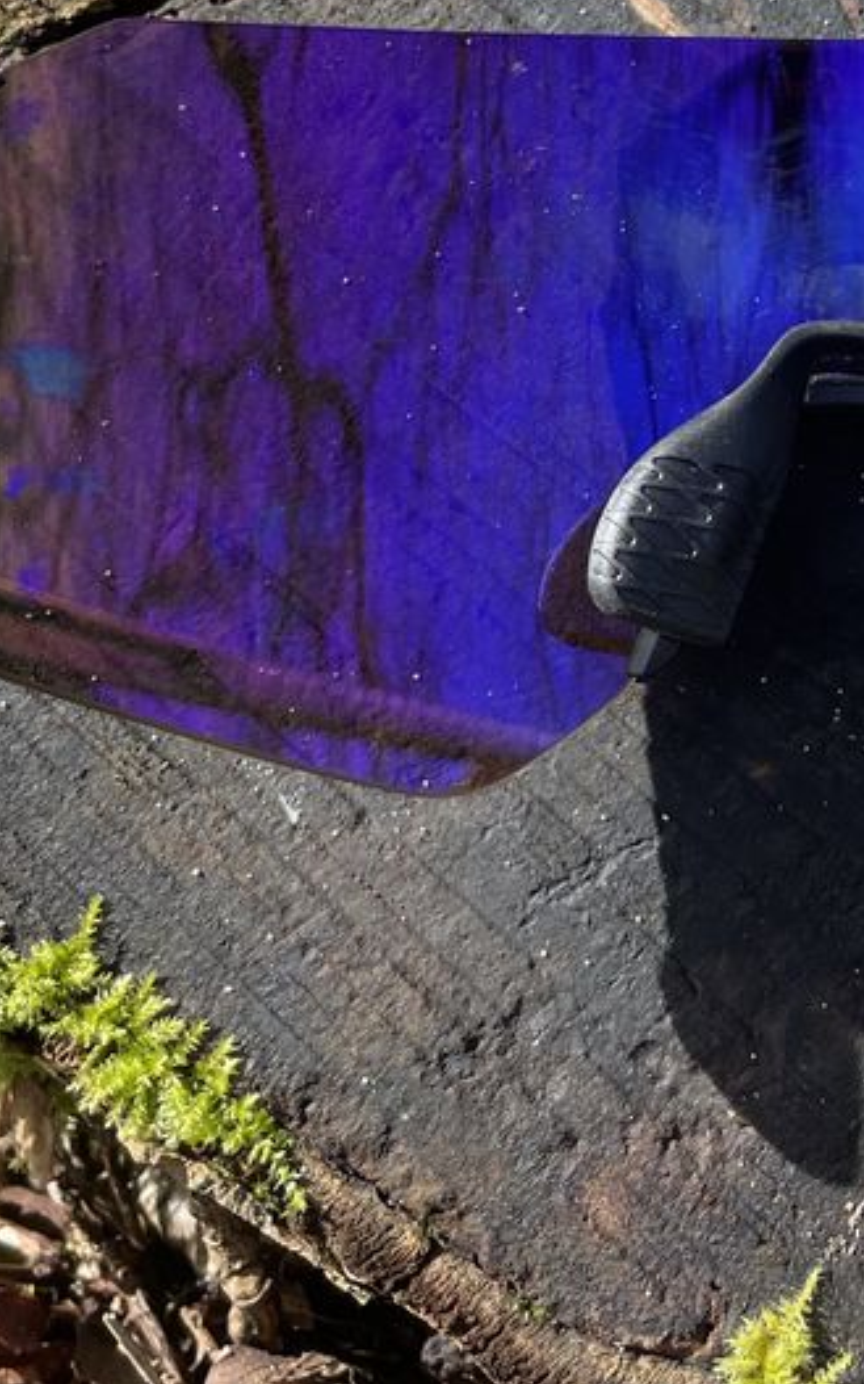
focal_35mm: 67
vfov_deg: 30.0
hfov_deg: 18.8
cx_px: 911
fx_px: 2526
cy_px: 297
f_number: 1.6
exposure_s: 1/438
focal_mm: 4.2
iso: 32
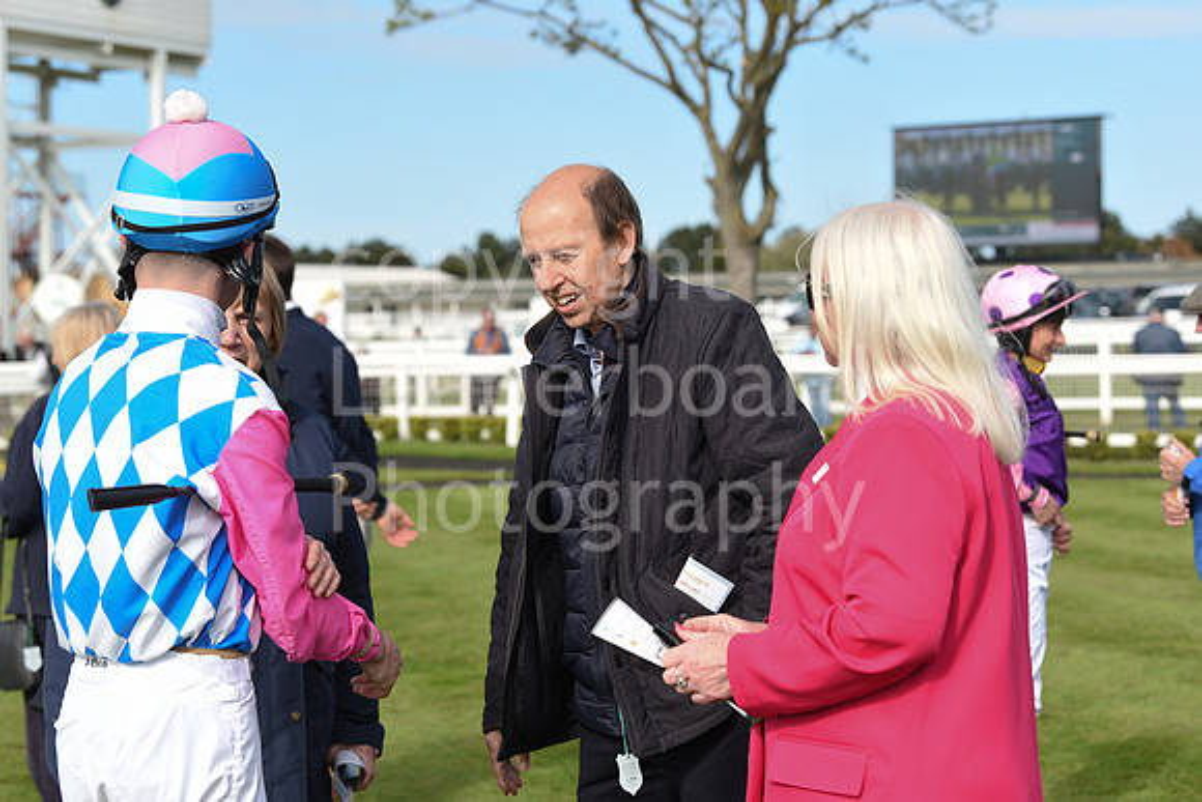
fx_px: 2672
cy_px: 401
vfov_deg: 17.1
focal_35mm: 80
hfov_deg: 25.4
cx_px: 601
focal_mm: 80
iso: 400
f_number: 5
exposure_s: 1/2000
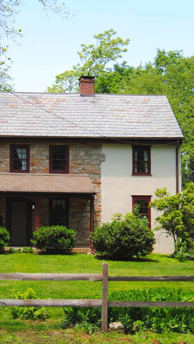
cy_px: 171
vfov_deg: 33.8
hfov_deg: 19.2
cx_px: 41
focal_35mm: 62
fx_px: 567
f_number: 5.6
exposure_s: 1/200
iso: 100
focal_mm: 26
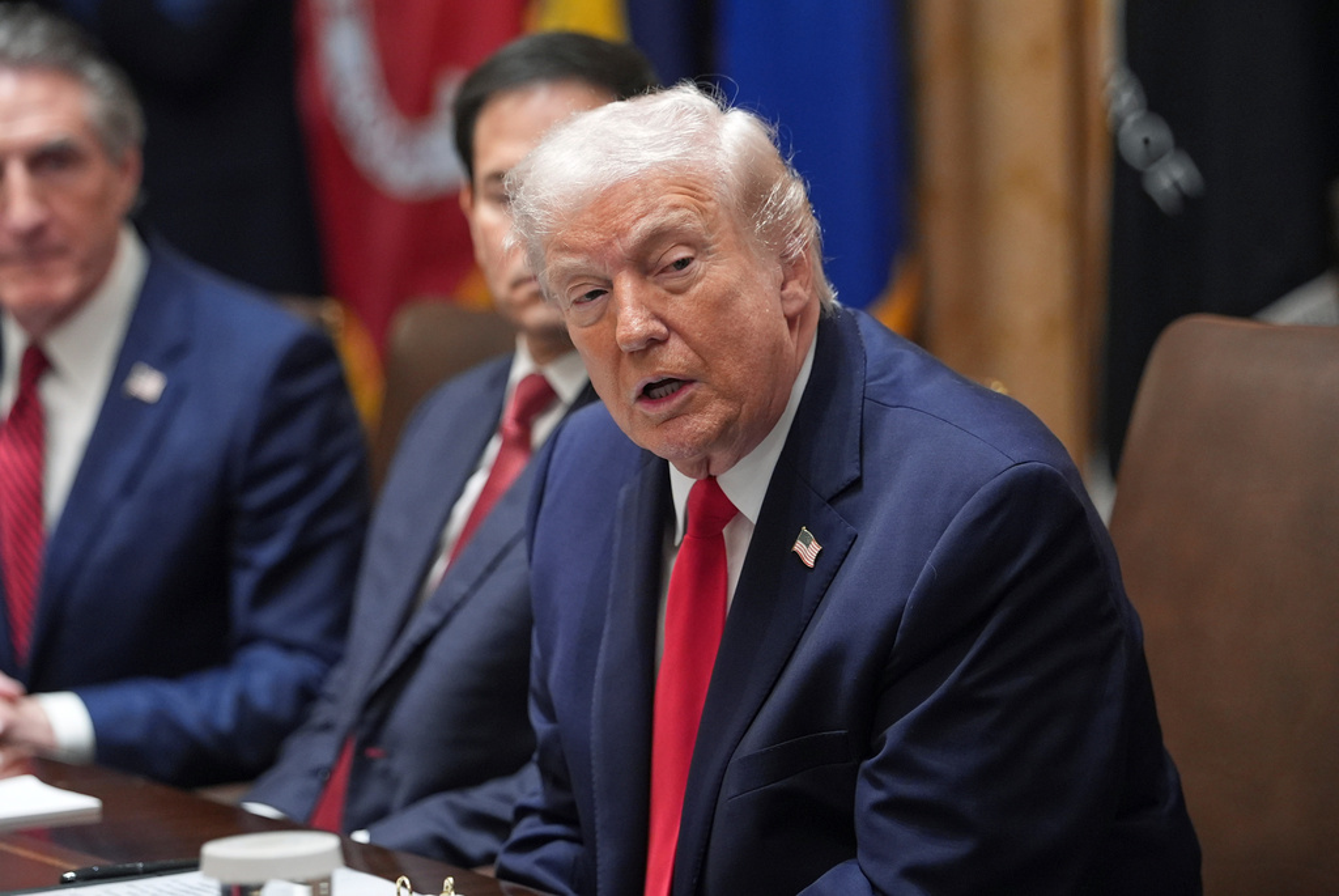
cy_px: 448
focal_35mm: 184
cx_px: 670
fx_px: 6850
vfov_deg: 7.5
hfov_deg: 11.2
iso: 2000
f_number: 2.2
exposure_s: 1/250
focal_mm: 123
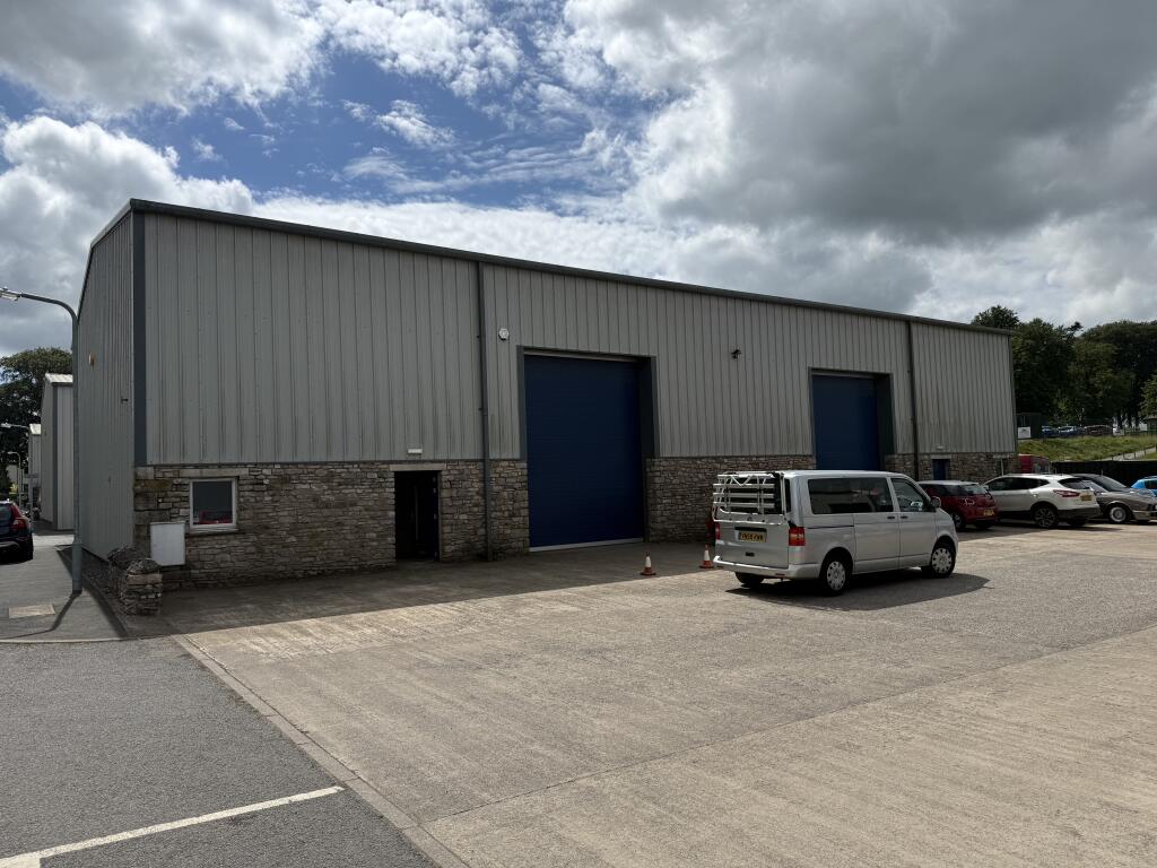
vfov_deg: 56.8
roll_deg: +1.8
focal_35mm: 24
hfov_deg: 71.6
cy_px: 434
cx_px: 578
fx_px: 802
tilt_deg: +4.0
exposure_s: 1/10309
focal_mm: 6.76
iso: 80
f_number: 1.78
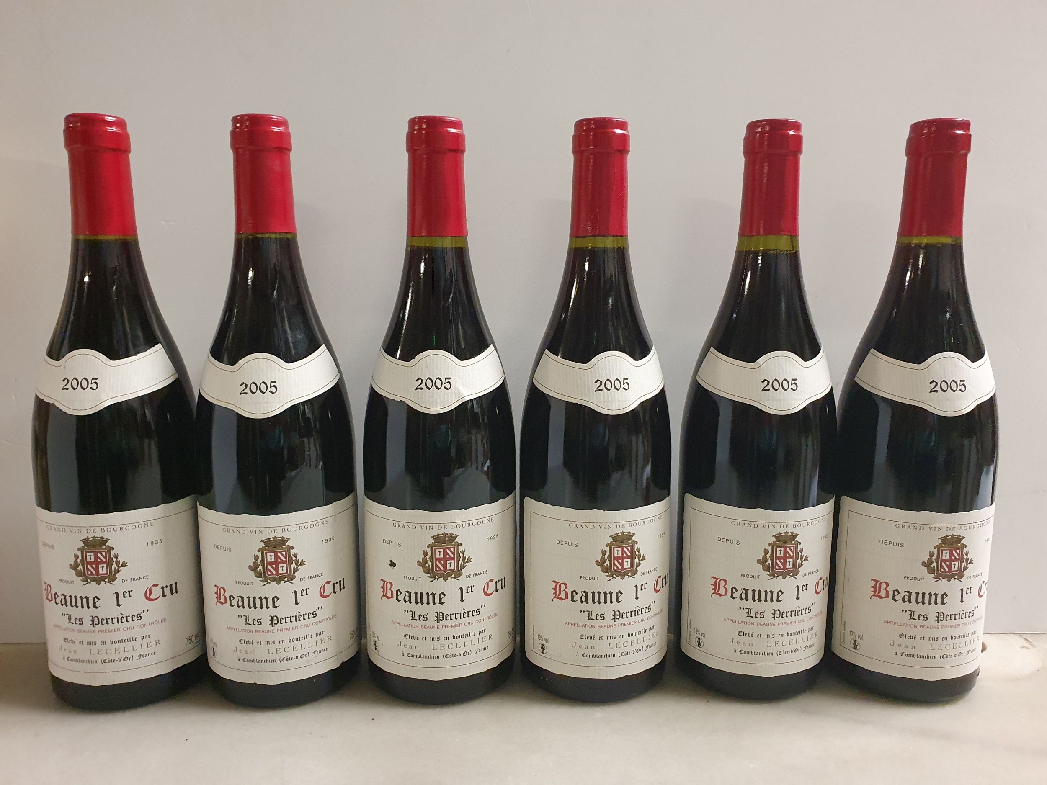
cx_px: 524
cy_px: 392
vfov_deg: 53.1
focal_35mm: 26
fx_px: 786
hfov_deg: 67.3
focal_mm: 4.32
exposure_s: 1/50
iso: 800
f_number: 2.4
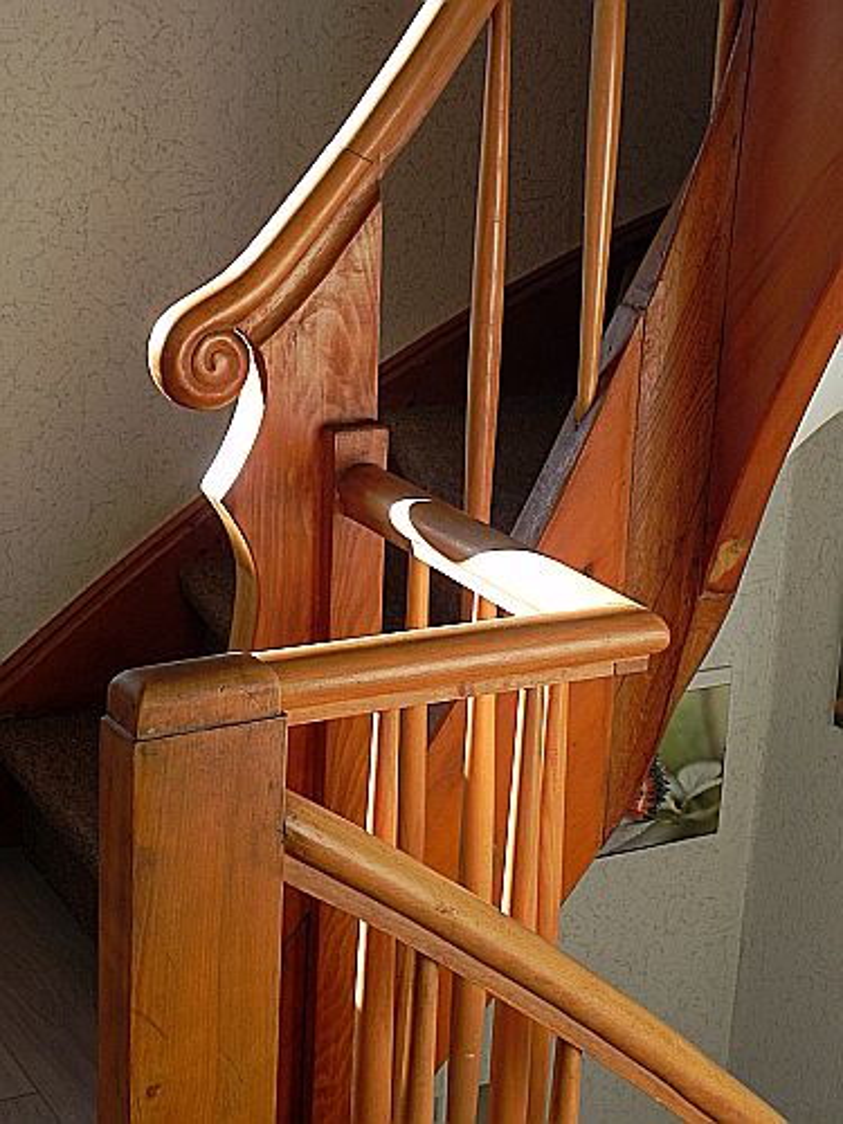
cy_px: 562
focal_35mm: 66
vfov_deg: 29.4
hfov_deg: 22.3
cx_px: 422
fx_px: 2143
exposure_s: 1/137
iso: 160
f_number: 4.5
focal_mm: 11.8
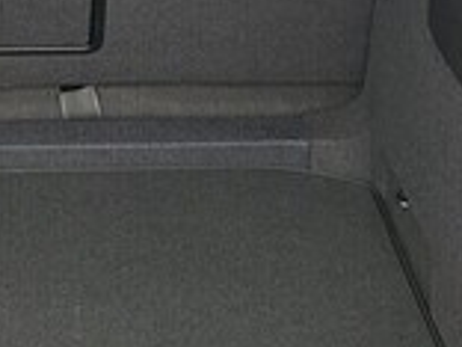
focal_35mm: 81
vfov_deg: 18.0
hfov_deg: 23.1
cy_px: 64
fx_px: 1081
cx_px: 0
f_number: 1.8
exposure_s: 1/185
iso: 50
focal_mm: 5.54
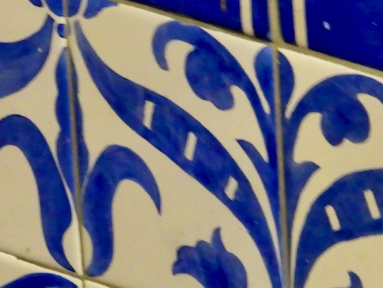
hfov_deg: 2.7
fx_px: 8047
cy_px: 235
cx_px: 41
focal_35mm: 727
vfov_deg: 2.0
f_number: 4.5
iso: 800
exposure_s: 1/6
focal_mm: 35.7
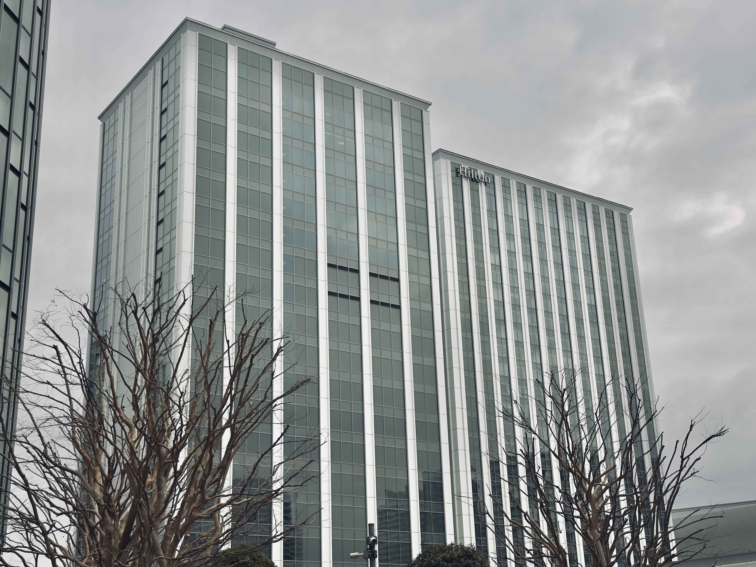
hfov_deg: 39.7
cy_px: 284
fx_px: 1048
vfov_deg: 30.3
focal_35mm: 48
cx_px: 378
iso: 64
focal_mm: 6.76
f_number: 1.78
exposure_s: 1/7143
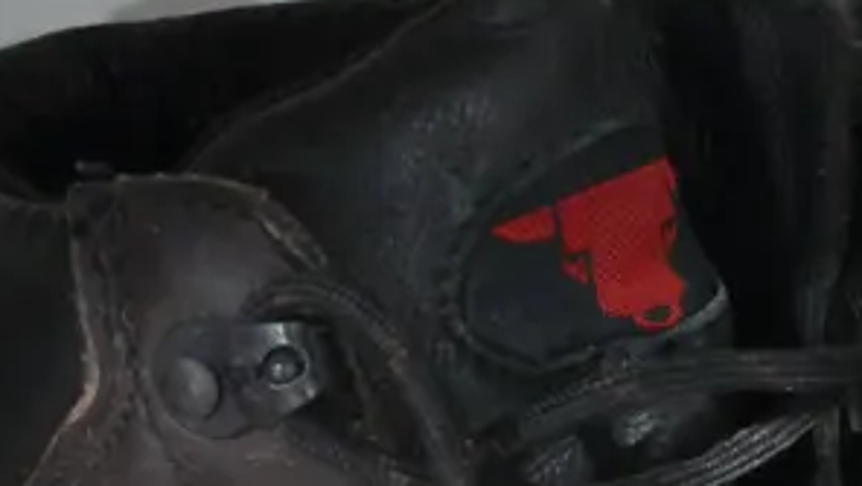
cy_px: 947
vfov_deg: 6.1
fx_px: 4483
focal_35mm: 196
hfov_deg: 10.6
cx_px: 1296
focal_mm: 26
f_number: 5.3
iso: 3200
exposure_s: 1/30
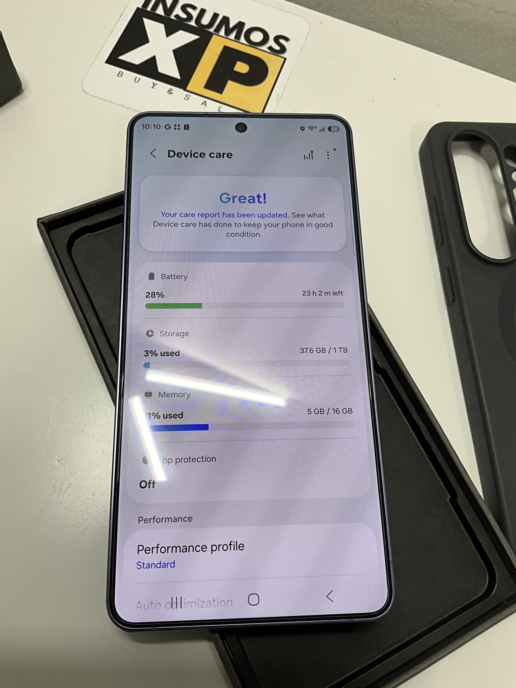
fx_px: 576
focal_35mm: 29
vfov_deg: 61.7
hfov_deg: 48.2
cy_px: 344
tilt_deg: -69.4
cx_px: 258
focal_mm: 3
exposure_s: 1/120
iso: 40
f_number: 1.8
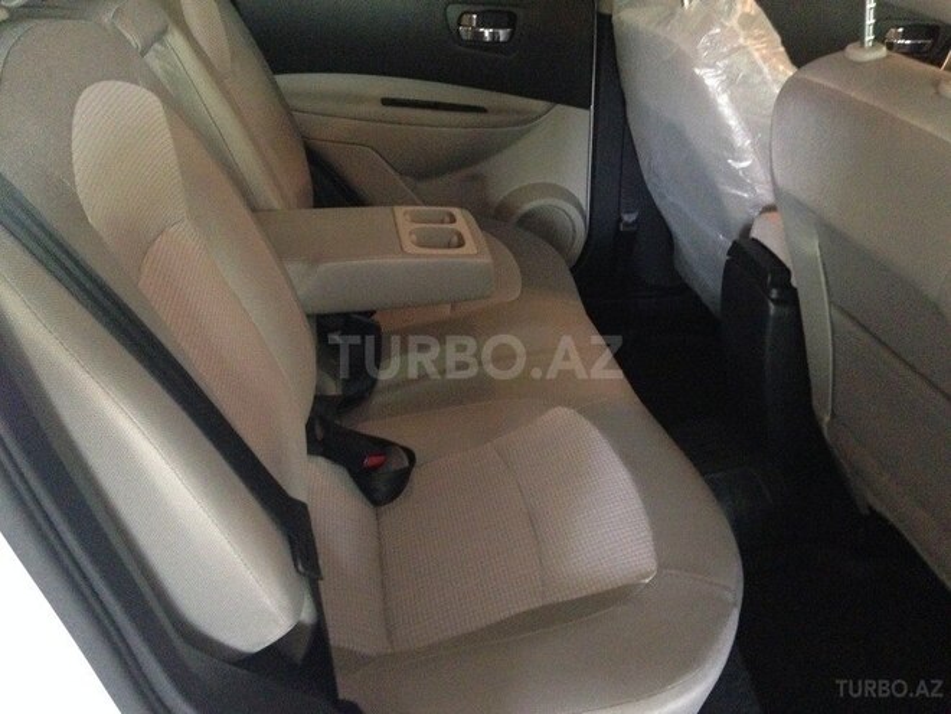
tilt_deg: -29.8
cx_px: 476
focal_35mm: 33
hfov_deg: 55.4
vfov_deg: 42.9
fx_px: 907
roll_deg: -2.7
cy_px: 357
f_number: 2.4
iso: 800
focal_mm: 4.12
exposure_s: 1/15
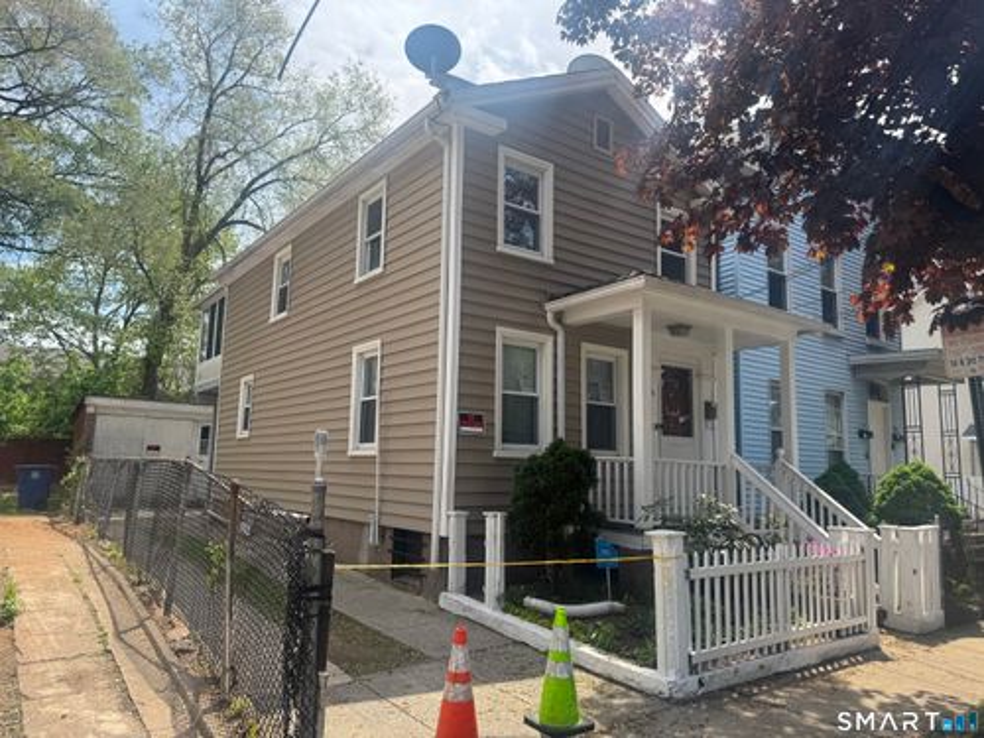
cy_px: 369
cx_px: 492
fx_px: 682
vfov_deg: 56.8
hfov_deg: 71.6
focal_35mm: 24
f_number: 1.78
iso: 80
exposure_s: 1/2041
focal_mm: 6.76
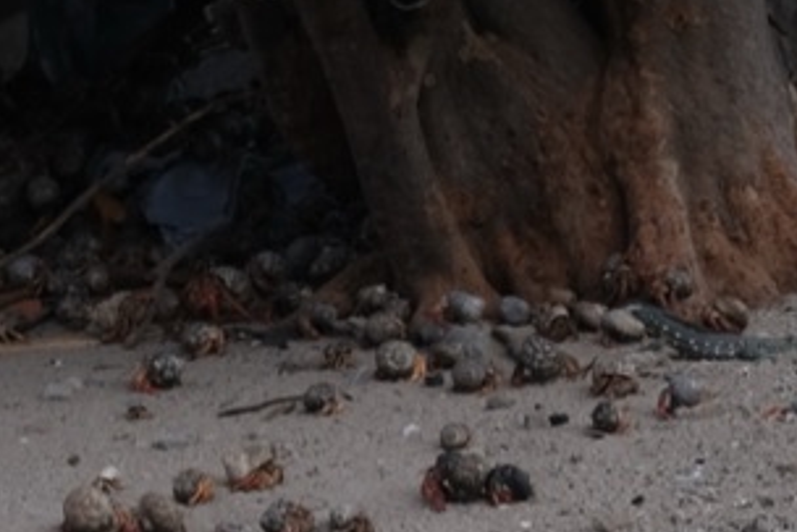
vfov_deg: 4.9
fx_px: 6179
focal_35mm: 279
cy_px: 902
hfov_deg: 7.3
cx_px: 860
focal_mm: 35
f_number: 5
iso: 160
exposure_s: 1/400
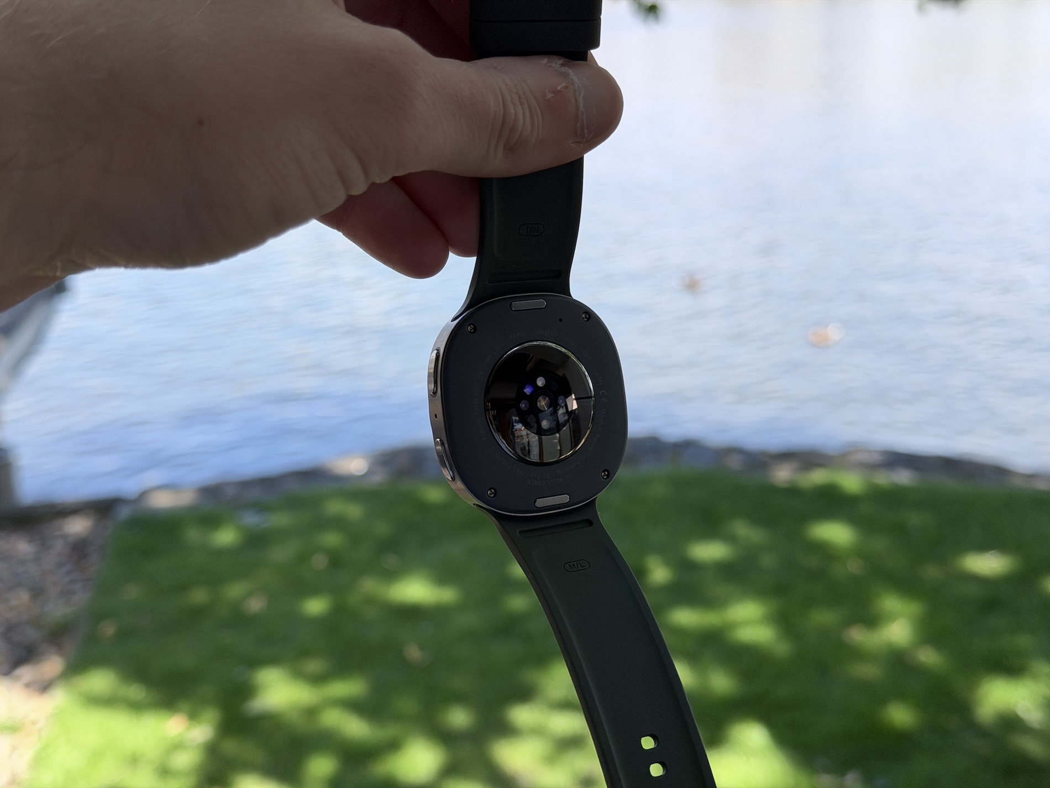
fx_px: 1456
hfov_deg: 39.7
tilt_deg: -16.5
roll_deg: +1.9
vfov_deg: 30.3
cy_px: 394
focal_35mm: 48
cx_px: 525
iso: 64
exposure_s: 1/1222
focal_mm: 6.76
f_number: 1.78
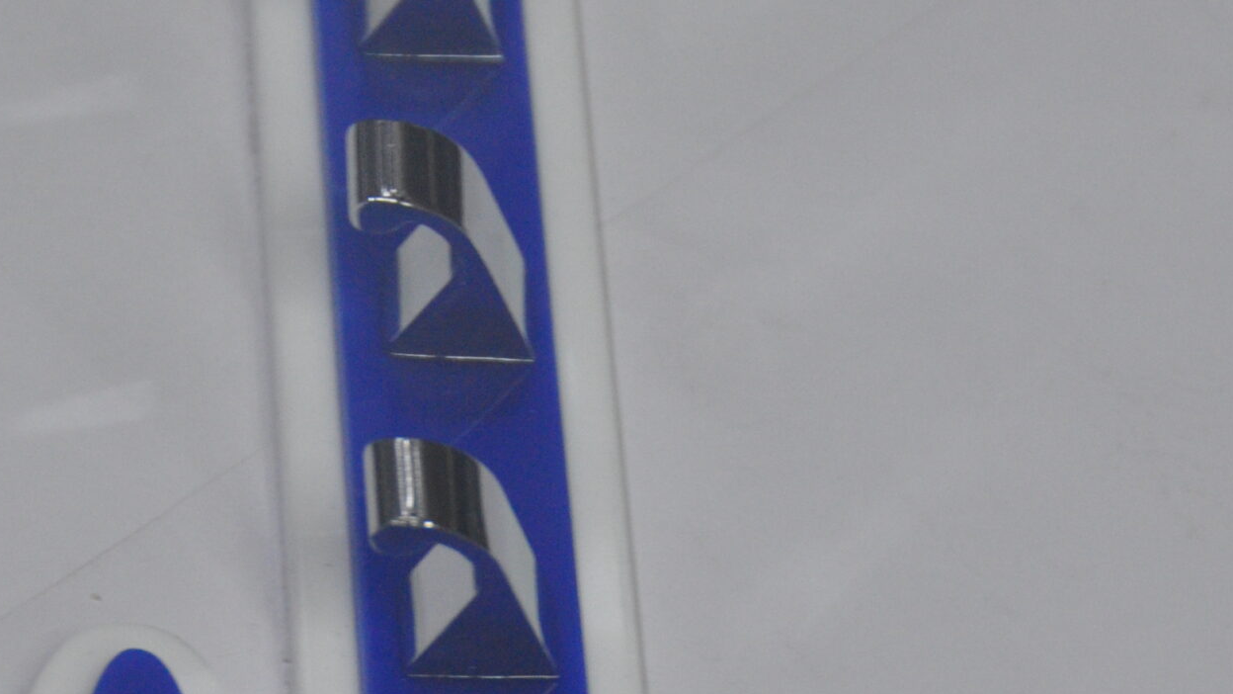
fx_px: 11053
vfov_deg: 3.6
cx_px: 527
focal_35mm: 338
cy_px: 609
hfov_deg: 6.4
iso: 1250
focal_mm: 105
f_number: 5.3
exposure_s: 1/50
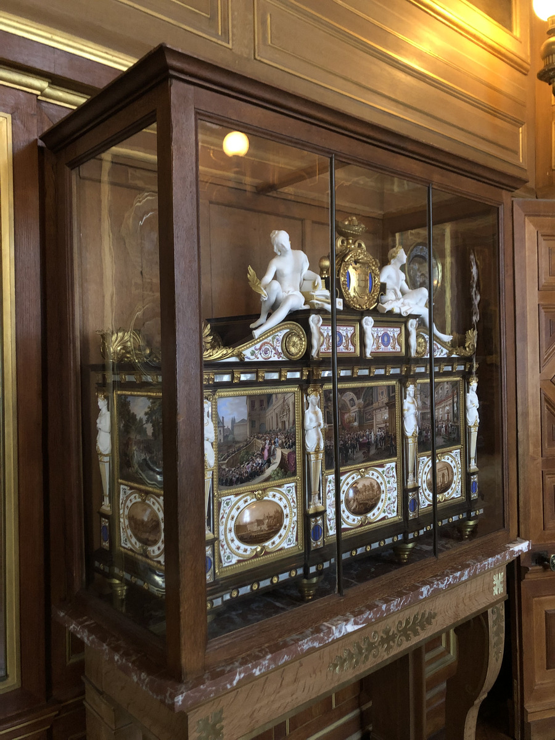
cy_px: 370
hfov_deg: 49.7
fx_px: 599
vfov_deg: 63.4
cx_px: 278
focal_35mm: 28
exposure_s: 1/4
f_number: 1.8
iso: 125
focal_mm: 4
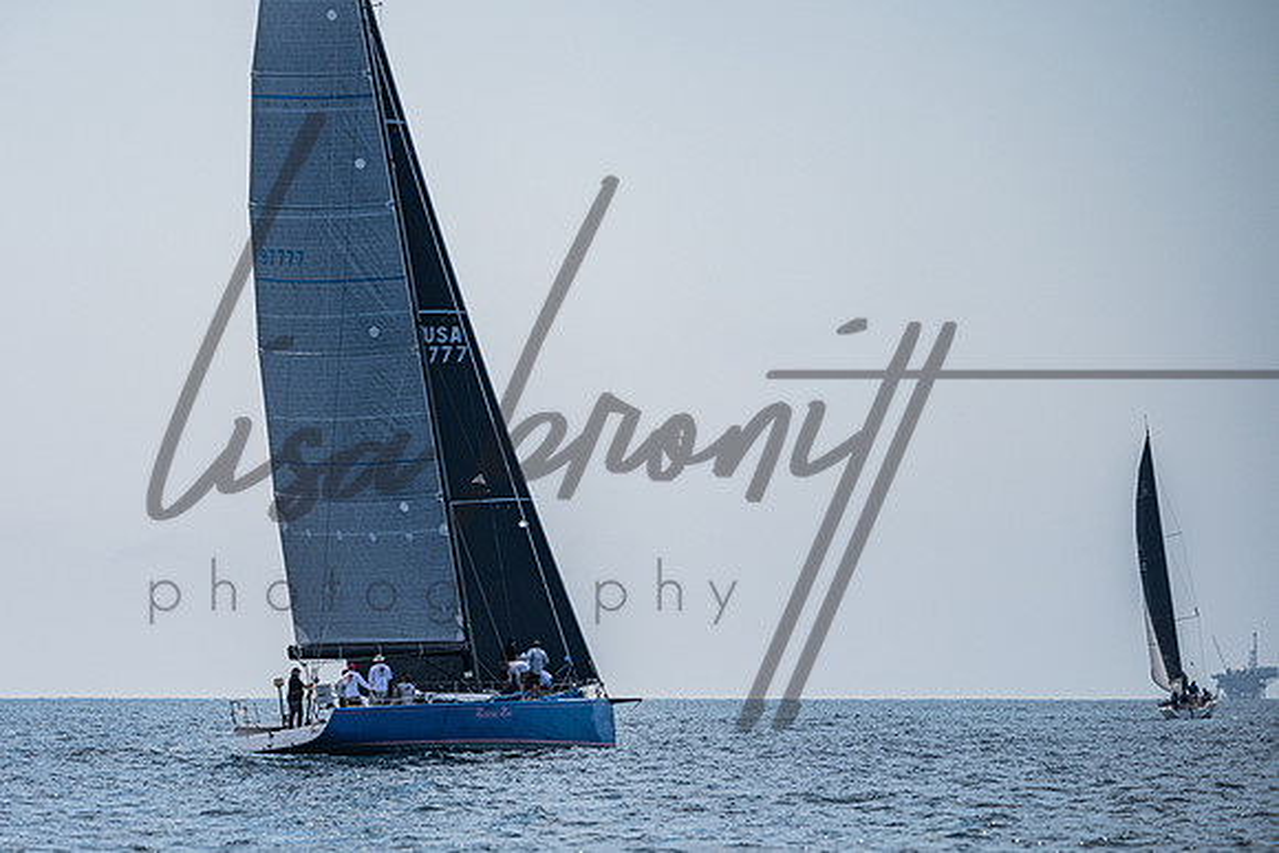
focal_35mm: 256
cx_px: 423
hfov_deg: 8.0
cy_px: 473
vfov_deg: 5.4
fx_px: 9099
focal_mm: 190
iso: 400
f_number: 5
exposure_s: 1/4000
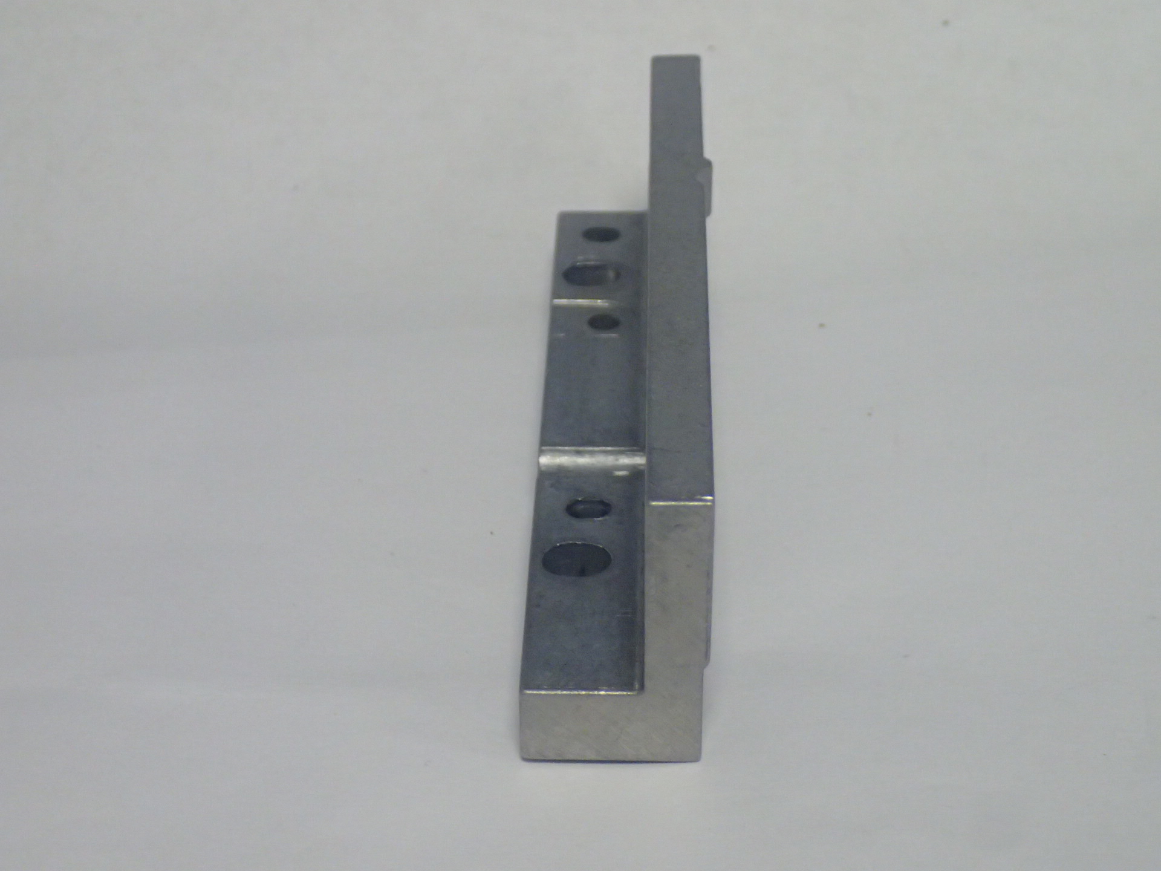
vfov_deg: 22.6
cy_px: 436
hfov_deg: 29.8
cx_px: 580
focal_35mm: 65
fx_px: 2180
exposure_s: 1/100
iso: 800
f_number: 3.8
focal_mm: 11.78
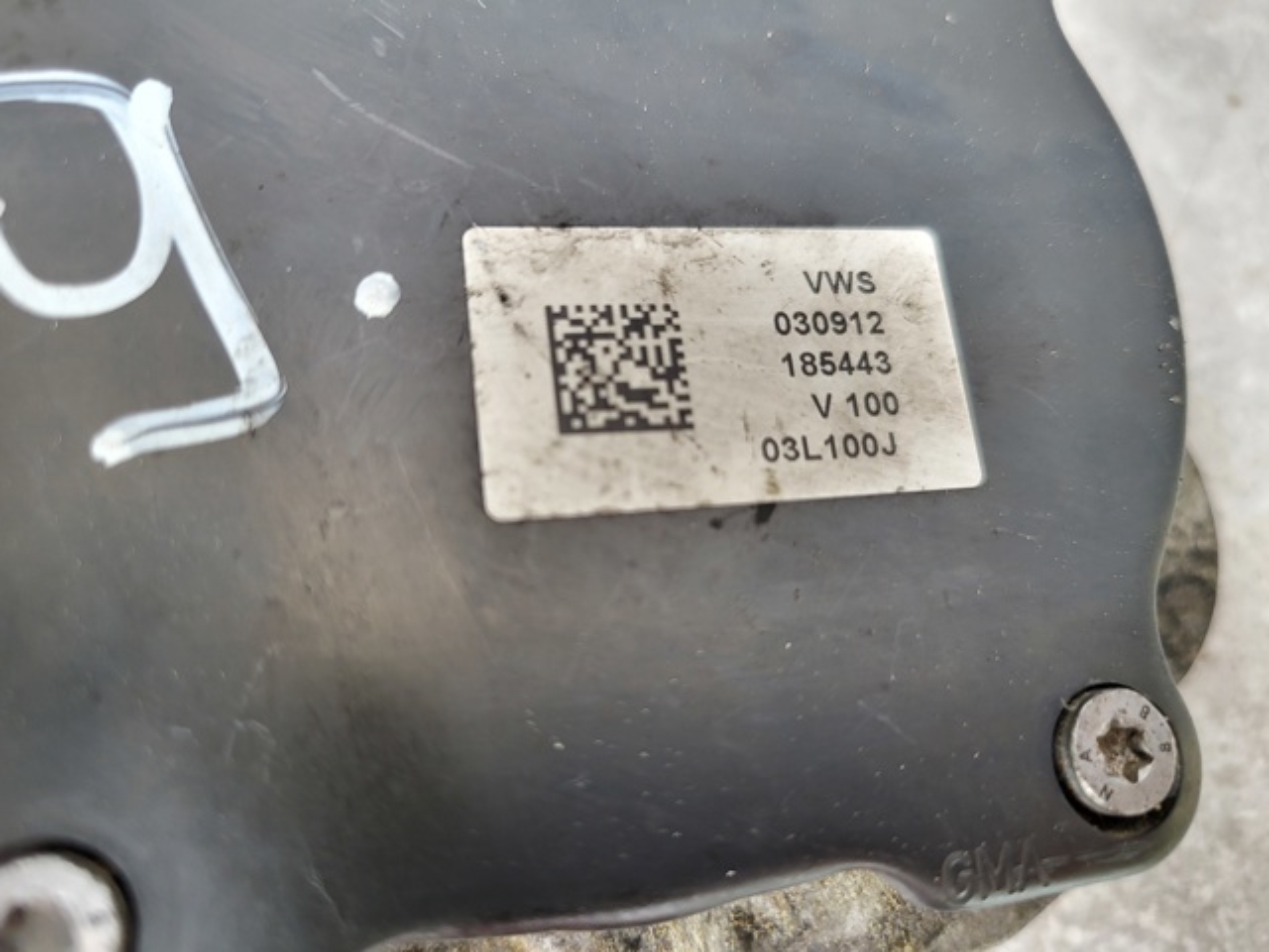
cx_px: 634
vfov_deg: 53.1
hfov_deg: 67.3
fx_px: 953
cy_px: 476
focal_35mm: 26
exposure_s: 1/100
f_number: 1.8
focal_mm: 5.4
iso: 200
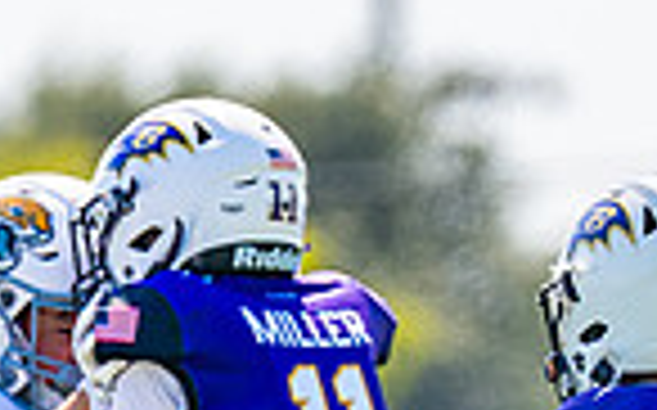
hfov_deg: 1.4
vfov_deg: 0.9
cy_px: 724
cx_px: 288
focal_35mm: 1483
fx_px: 26533
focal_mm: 200
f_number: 2.8
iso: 125
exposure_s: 1/2000
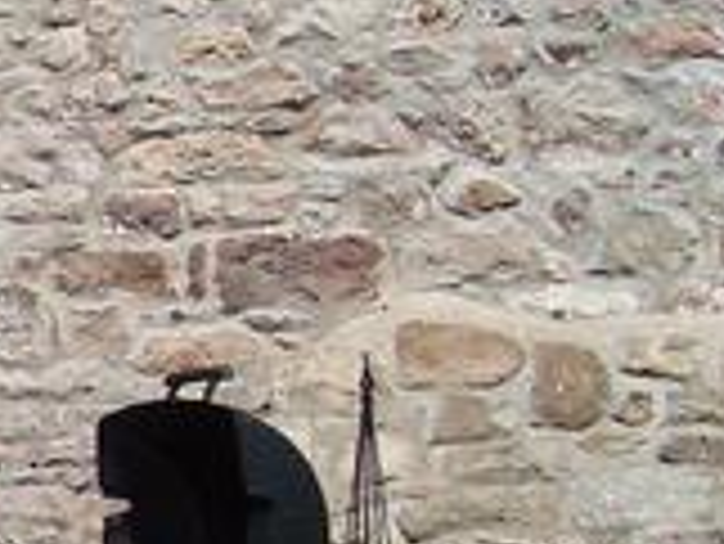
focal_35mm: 115
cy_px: 479
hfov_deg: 15.8
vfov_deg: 12.8
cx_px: -355
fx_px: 2407
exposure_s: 1/750
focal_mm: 5.6
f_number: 5.6
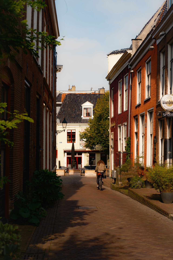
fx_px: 382
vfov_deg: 37.5
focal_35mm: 53
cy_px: 130
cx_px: 86
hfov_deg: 25.5
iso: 250
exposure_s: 1/3800
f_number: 2.8
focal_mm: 35
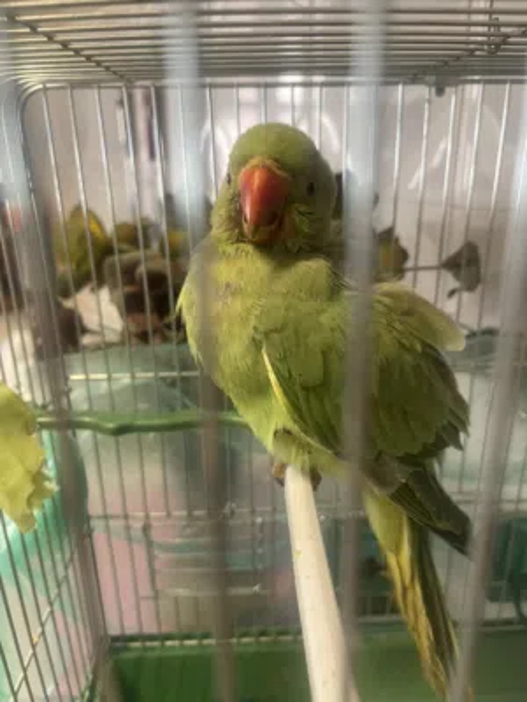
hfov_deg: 54.9
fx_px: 507
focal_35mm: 25
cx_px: 264
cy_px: 351
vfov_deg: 69.4
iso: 160
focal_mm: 5.1
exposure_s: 1/60
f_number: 1.6
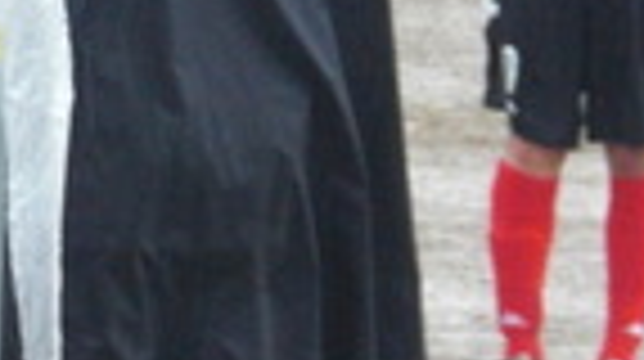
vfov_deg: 3.3
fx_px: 6242
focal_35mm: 366
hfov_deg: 5.9
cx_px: -248
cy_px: -254
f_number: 5.9
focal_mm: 18.9
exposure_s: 1/125
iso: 400
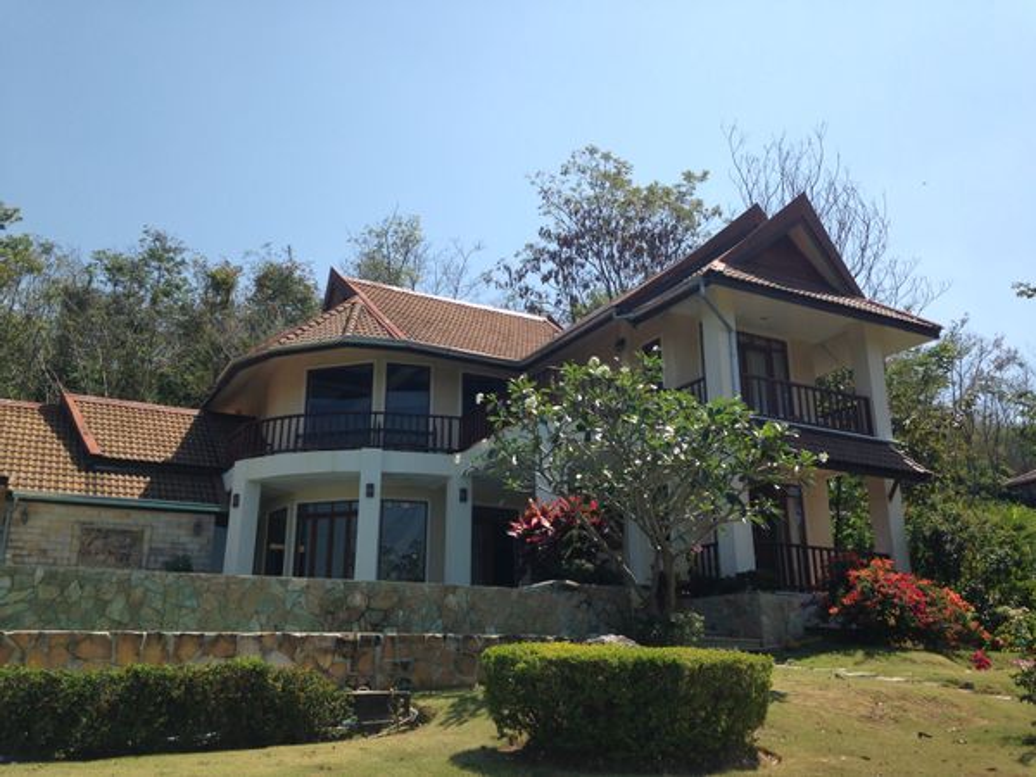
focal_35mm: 33
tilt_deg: +16.8
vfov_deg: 42.9
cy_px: 388
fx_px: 988
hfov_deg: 55.4
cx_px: 518
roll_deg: +1.9
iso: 50
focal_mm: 4.12
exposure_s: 1/1550
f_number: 2.4
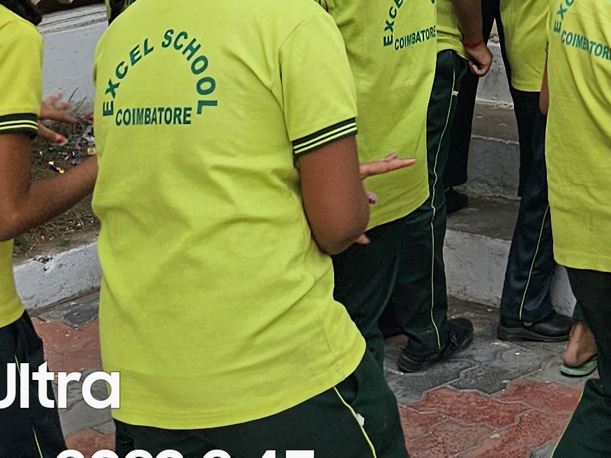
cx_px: 903
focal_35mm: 105
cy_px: -406
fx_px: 1853
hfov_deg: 17.0
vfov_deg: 12.6
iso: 10
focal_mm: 6.3
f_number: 1.7
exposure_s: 1/266
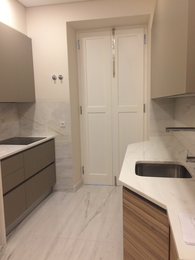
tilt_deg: -7.3
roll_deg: +3.0
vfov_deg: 60.0
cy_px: 134
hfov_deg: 46.8
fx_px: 225
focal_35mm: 30
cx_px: 96
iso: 100
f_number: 2.2
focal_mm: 4.15
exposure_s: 1/33
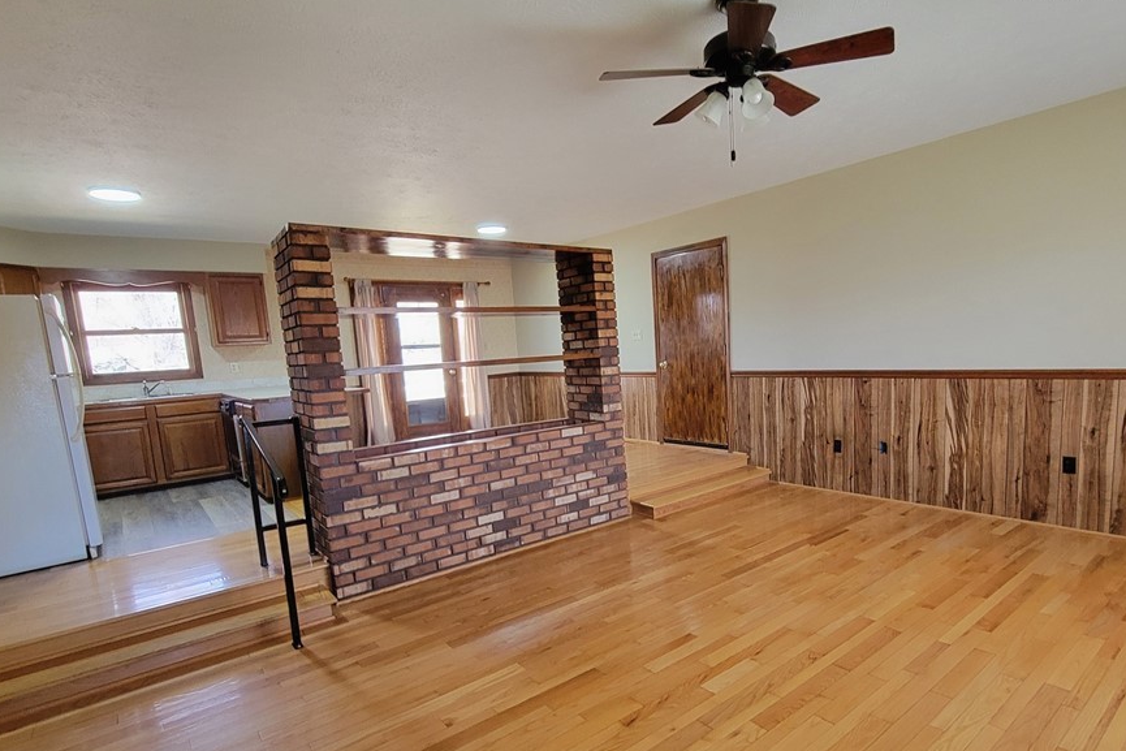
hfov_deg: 96.5
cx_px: 609
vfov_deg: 73.4
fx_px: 500
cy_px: 428
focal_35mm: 16
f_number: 2.2
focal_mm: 2.2
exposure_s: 1/60.2
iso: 320
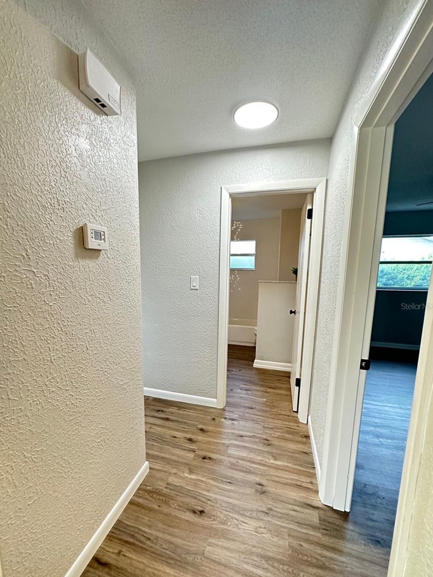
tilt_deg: -8.3
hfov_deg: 81.7
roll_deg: -1.1
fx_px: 250
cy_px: 306
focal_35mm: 15
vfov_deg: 98.1
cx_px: 206
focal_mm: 2.22
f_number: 2.2
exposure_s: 1/60
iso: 500
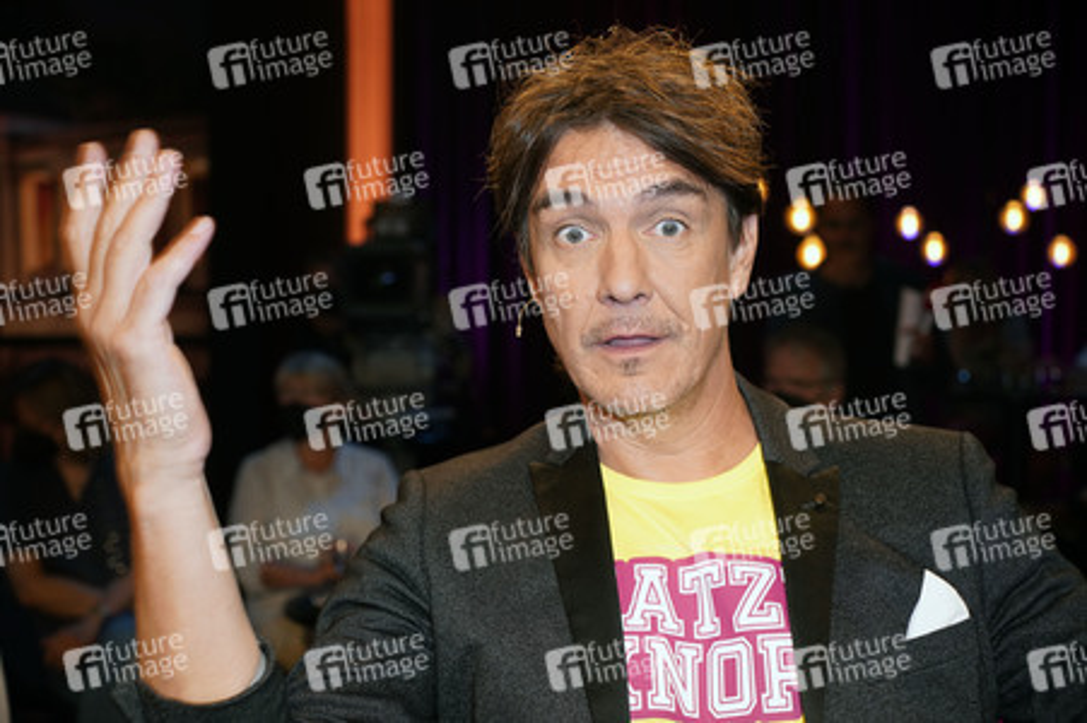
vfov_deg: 26.0
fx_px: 1569
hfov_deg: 38.2
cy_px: 362
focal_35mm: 52
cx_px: 544
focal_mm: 52
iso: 1600
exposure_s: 1/125
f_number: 4.5
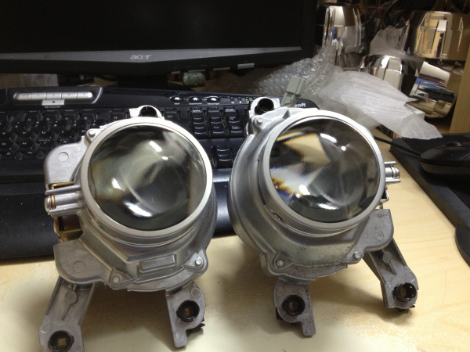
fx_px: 475
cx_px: 235
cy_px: 176
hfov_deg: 52.6
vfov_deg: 40.7
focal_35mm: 35
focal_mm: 4.28
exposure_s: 1/20
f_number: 2.4
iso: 160
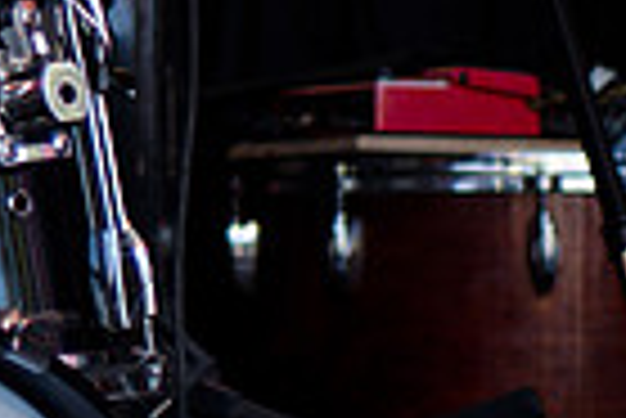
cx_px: -612
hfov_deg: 4.6
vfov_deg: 3.1
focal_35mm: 437
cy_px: -292
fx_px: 7607
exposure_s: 1/160
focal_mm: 70
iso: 125
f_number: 3.2
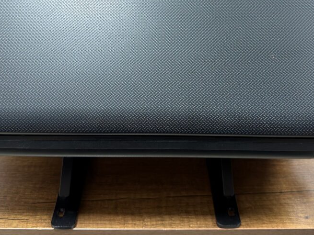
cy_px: 29
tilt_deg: -29.7
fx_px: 399
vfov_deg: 31.5
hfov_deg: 42.9
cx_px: 161
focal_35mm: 44
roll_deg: -0.2
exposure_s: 1/33
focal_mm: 6.76
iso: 200
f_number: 1.78
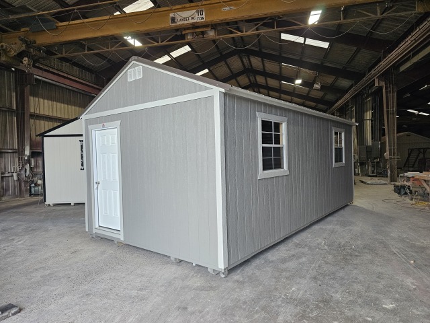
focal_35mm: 23
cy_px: 162
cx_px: 215
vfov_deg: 58.9
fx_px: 286
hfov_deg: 73.9
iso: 400
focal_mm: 6.3
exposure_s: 1/359
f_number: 1.7
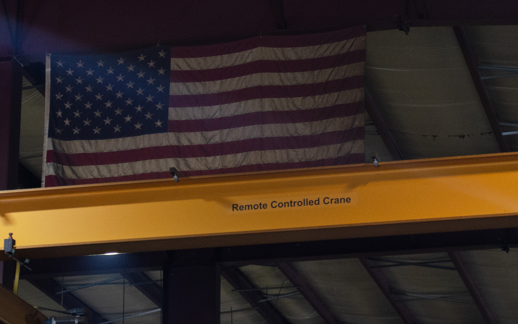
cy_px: 112
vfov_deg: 9.8
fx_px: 1892
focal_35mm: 134
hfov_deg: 15.6
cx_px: 201
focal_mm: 46
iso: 800
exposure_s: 1/50
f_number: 5.3
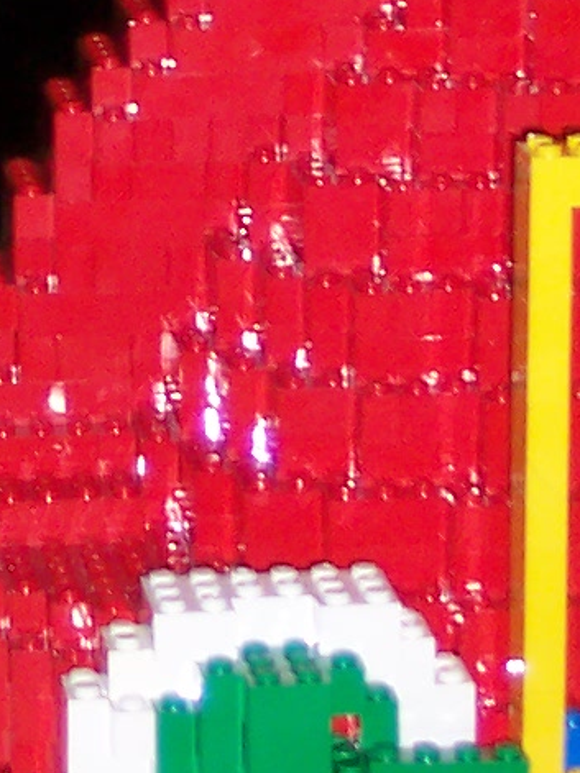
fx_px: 4649
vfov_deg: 9.2
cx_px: -2
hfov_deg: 7.1
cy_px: -412
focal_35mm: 208
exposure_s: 1/30
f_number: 2.8
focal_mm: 8
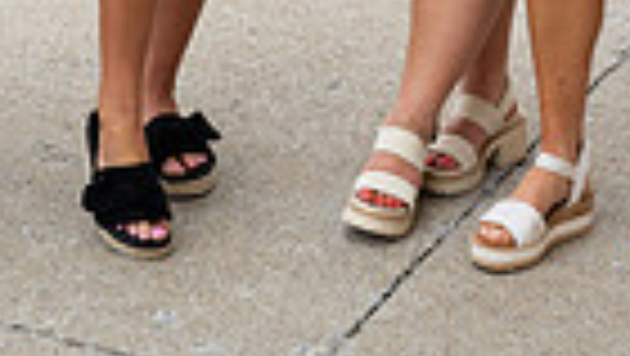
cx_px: 346
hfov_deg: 12.8
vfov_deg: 6.8
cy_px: -518
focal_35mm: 168
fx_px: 2809
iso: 200
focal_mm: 50
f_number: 8
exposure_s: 1/250
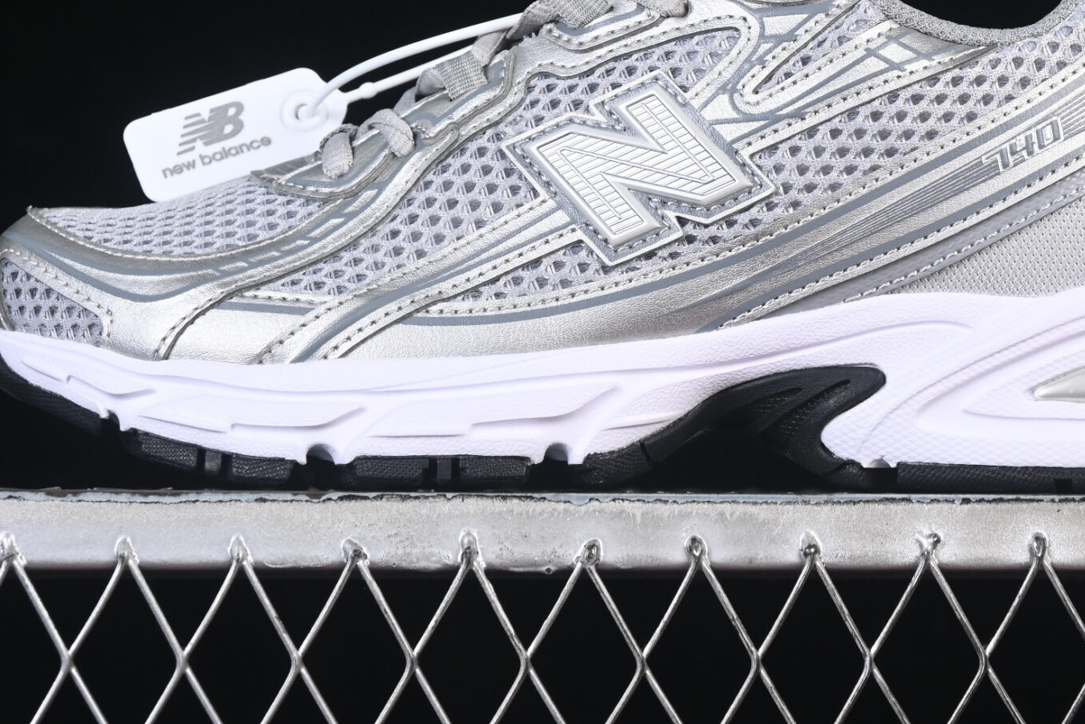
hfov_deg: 14.4
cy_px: 65
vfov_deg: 9.6
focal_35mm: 142
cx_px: 660
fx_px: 4280
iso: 160
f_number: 7.1
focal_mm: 50
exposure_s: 1/60
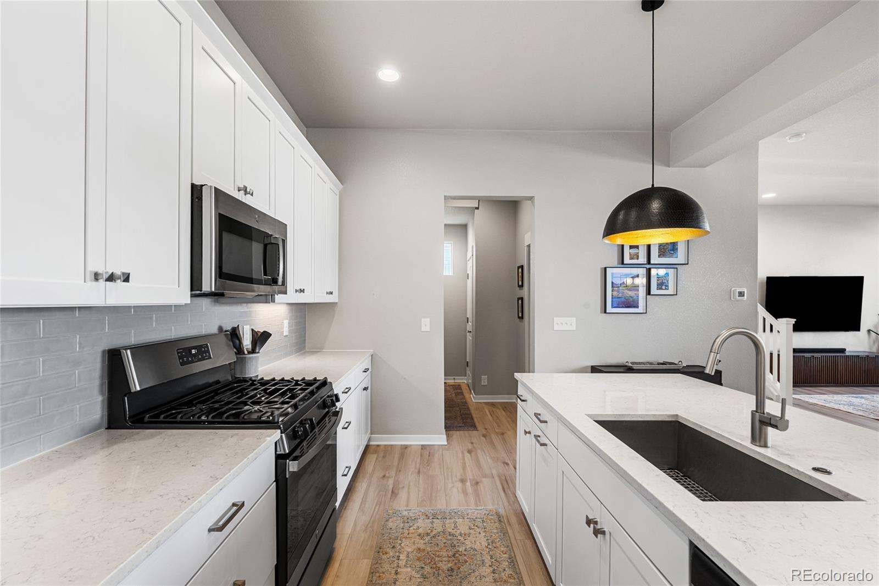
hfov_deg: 96.7
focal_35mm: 16
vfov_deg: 73.7
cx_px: 440
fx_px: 391
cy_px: 293
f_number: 11
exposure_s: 1/2.5
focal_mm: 16
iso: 200
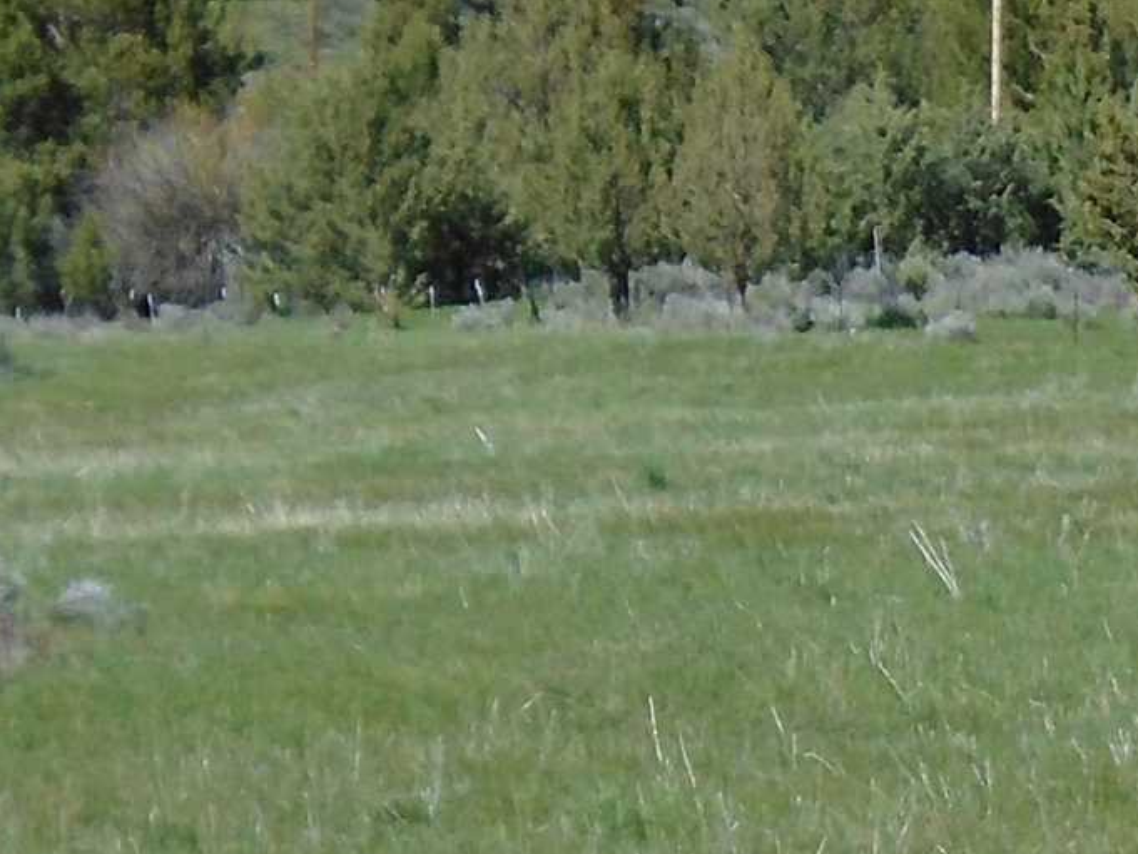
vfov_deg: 6.7
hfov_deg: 8.7
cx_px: 1805
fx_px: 7267
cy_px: 881
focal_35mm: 221
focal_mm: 8.7
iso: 100
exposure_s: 1/640
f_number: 4.5
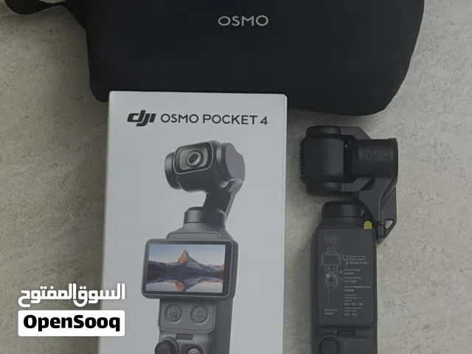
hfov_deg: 39.7
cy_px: 177
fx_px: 654
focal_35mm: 48
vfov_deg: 30.3
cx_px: 236
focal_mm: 6.76
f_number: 1.78
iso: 64
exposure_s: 1/50
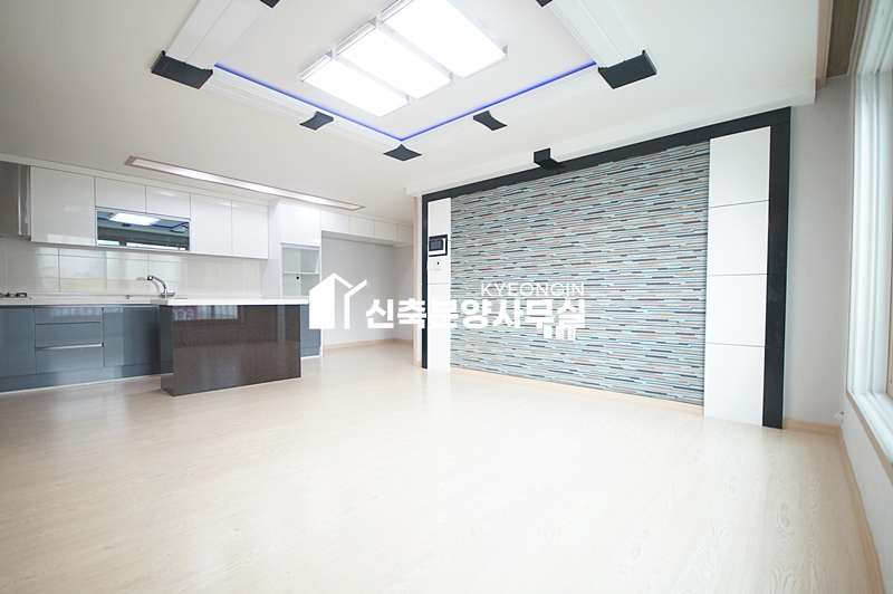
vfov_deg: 77.2
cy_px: 297
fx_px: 372
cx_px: 446
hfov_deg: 100.4
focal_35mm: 15
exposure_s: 1/80
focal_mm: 10
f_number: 4
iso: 800
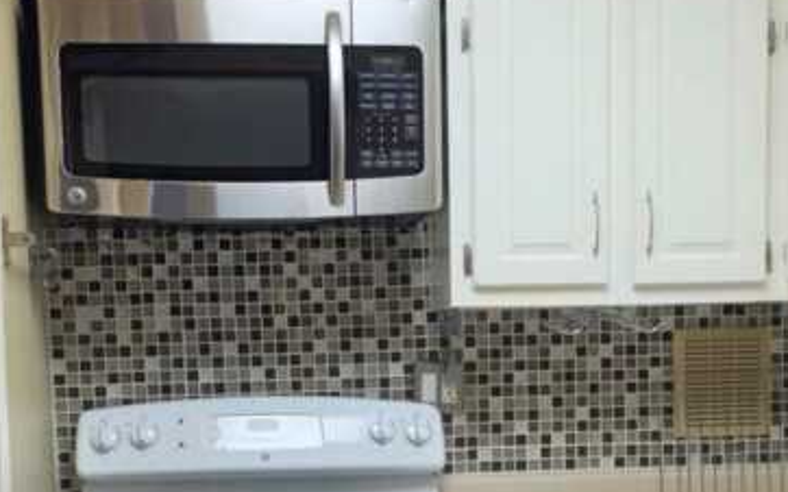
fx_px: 1481
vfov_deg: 18.5
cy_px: 457
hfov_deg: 29.8
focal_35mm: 69
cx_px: 392
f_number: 1.4
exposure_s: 1/120
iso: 125
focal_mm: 6.5
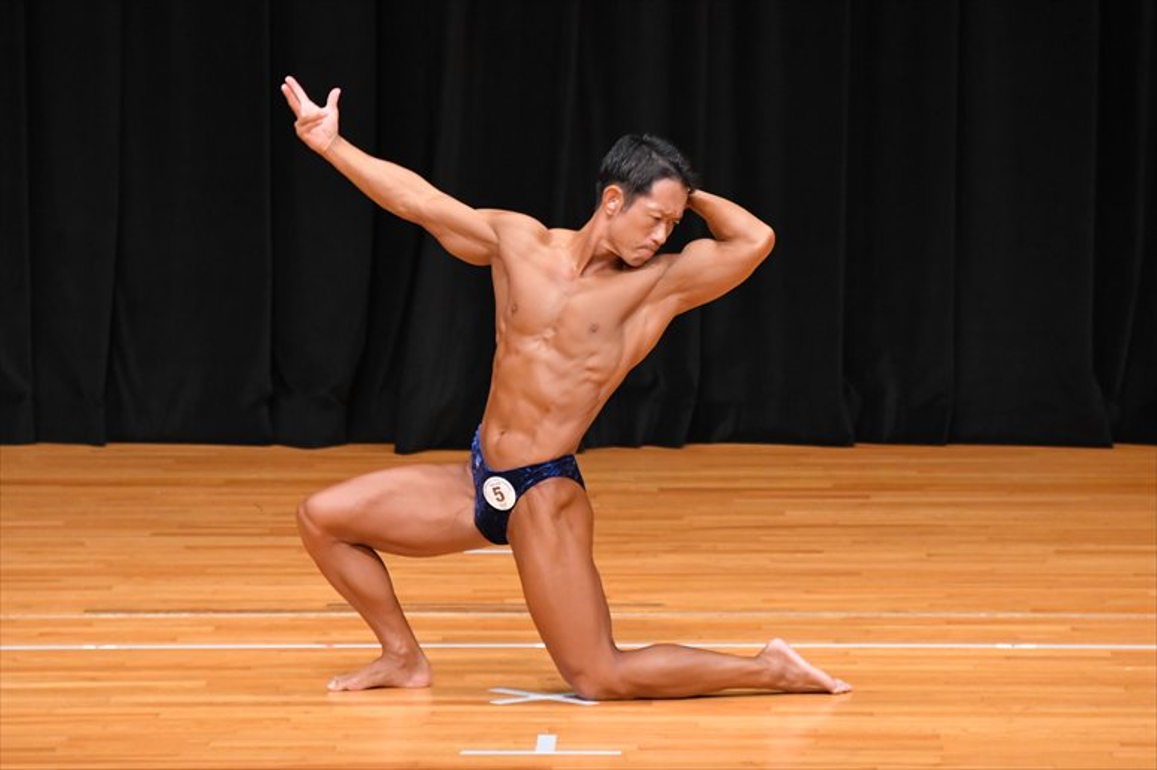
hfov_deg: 6.0
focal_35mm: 345
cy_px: 385
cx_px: 578
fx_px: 11083
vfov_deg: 4.0
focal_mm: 230
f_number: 5.6
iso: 4000
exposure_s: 1/400
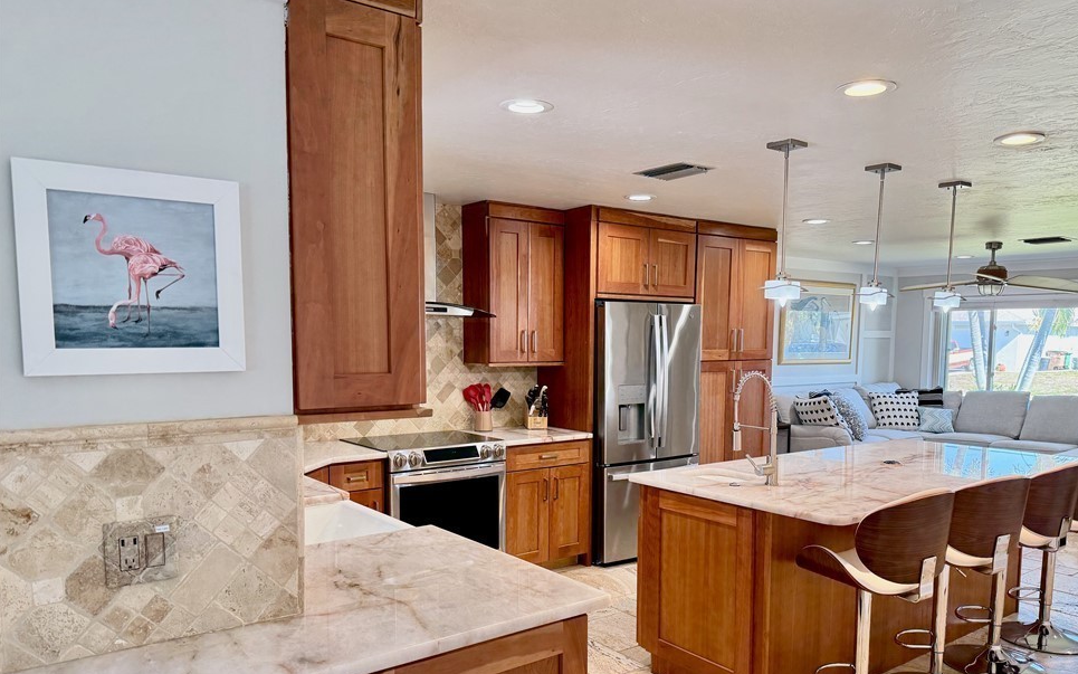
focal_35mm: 27
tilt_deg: -5.4
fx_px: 793
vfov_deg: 45.7
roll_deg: -0.1
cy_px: 410
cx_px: 567
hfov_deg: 68.3
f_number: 1.78
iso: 200
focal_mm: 6.76
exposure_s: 1/120
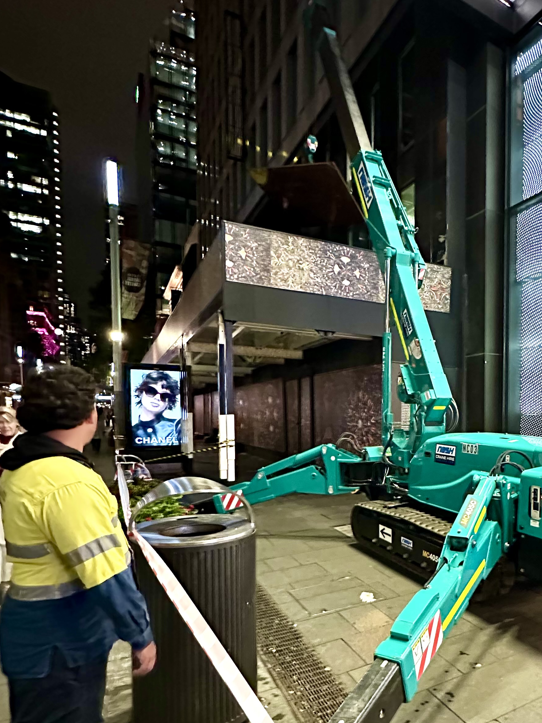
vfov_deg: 70.7
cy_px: 441
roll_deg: -0.9
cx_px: 438
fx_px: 501
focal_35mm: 24
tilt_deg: -2.3
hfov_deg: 52.9
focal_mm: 2.22
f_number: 2.2
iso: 1250
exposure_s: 1/50
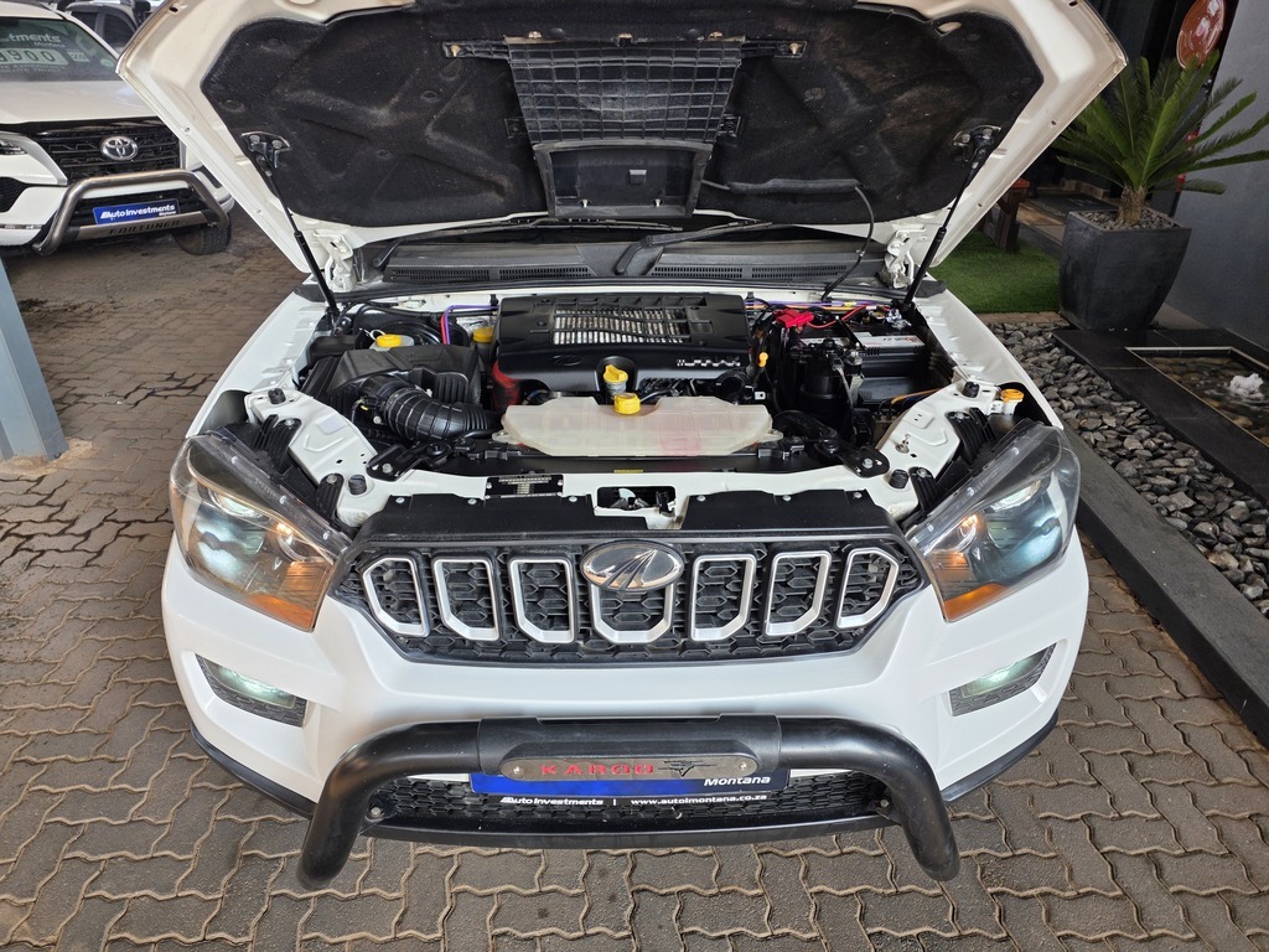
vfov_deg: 58.9
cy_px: 476
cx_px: 634
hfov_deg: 73.9
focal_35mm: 23
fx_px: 843
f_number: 1.7
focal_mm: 6.25
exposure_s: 1/180
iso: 40
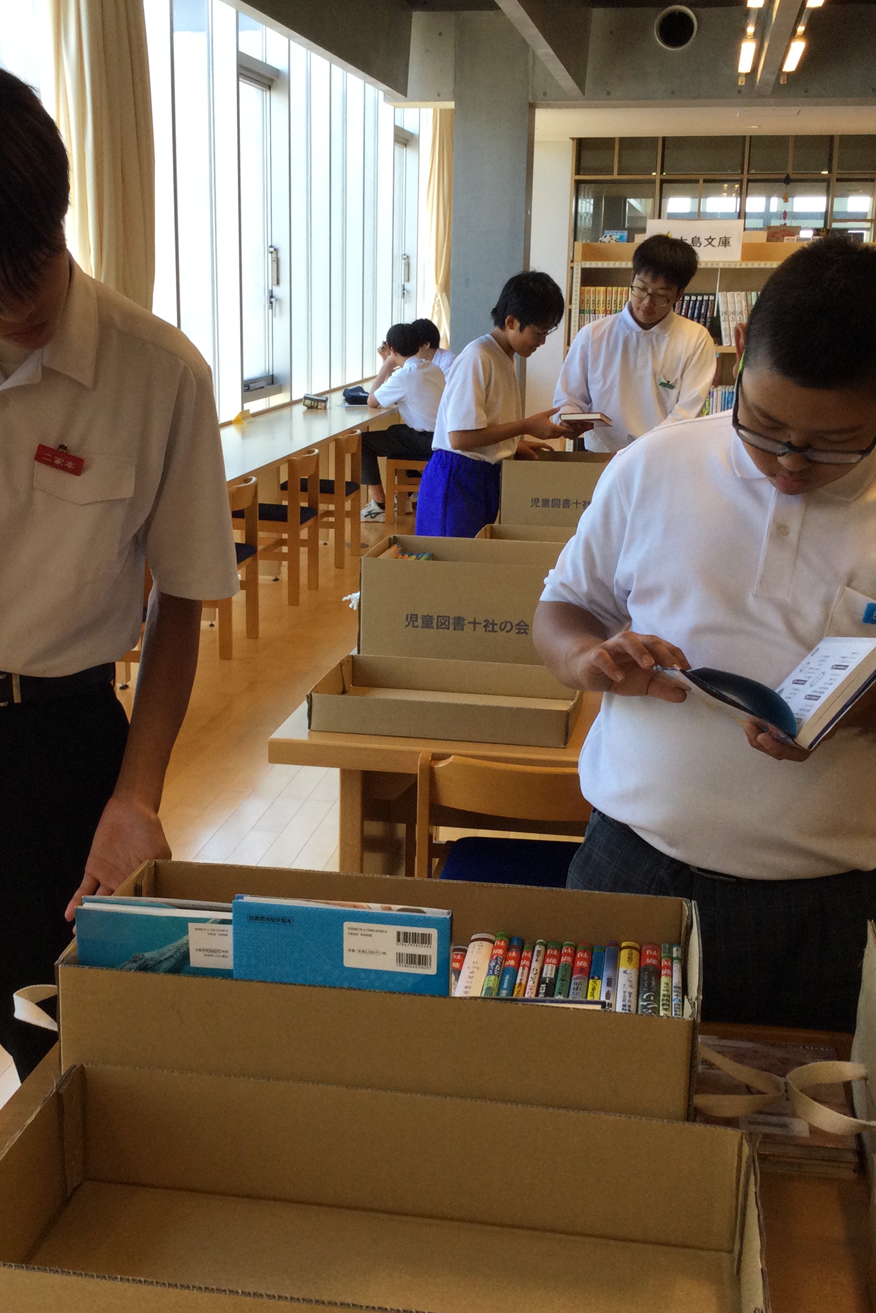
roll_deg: +0.1
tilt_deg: -17.0
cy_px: 669
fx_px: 1606
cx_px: 383
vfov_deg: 44.5
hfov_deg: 30.5
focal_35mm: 44
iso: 50
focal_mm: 3.3
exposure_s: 1/120
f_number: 2.4
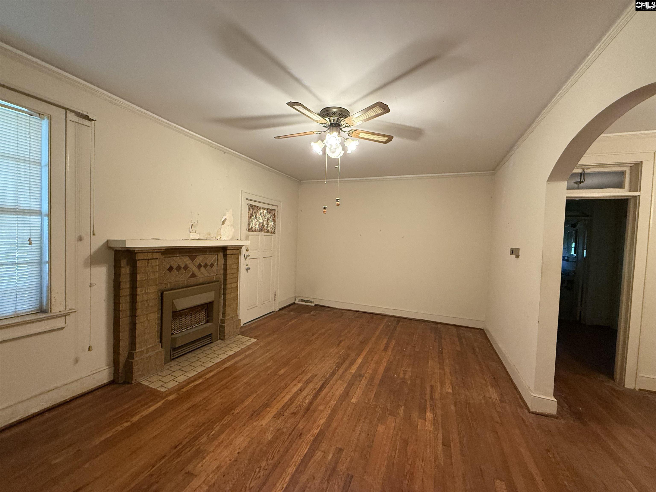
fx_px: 265
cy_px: 246
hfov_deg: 102.1
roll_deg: -2.2
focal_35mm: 14
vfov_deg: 85.7
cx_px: 328
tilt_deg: -1.0
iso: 320
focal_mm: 2.22
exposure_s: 1/60
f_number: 2.2
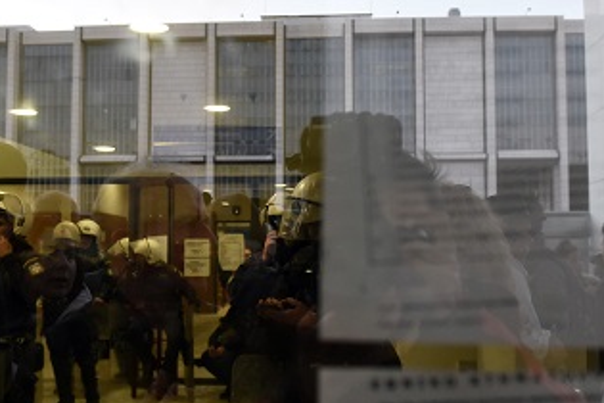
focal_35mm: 48
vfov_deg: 28.1
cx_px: 291
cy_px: 203
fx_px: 805
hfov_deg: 41.1
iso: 2500
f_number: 3.5
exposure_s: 1/200
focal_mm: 24
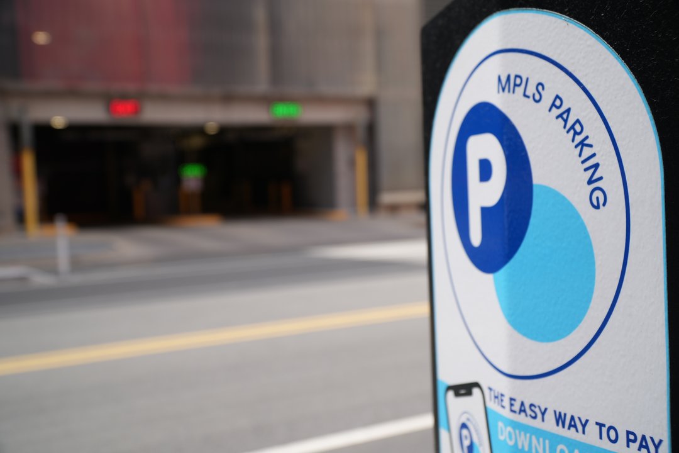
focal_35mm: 40
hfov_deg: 48.5
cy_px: 226
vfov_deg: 33.4
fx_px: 754
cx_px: 340
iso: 100
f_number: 5
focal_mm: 27
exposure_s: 1/250
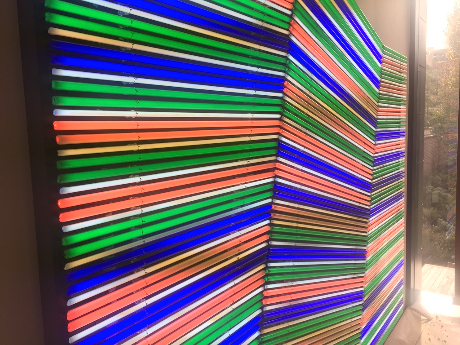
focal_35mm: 29
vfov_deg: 48.2
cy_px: 172
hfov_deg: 61.7
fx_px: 385
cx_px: 230
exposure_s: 1/507
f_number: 2.2
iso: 32
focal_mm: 4.15
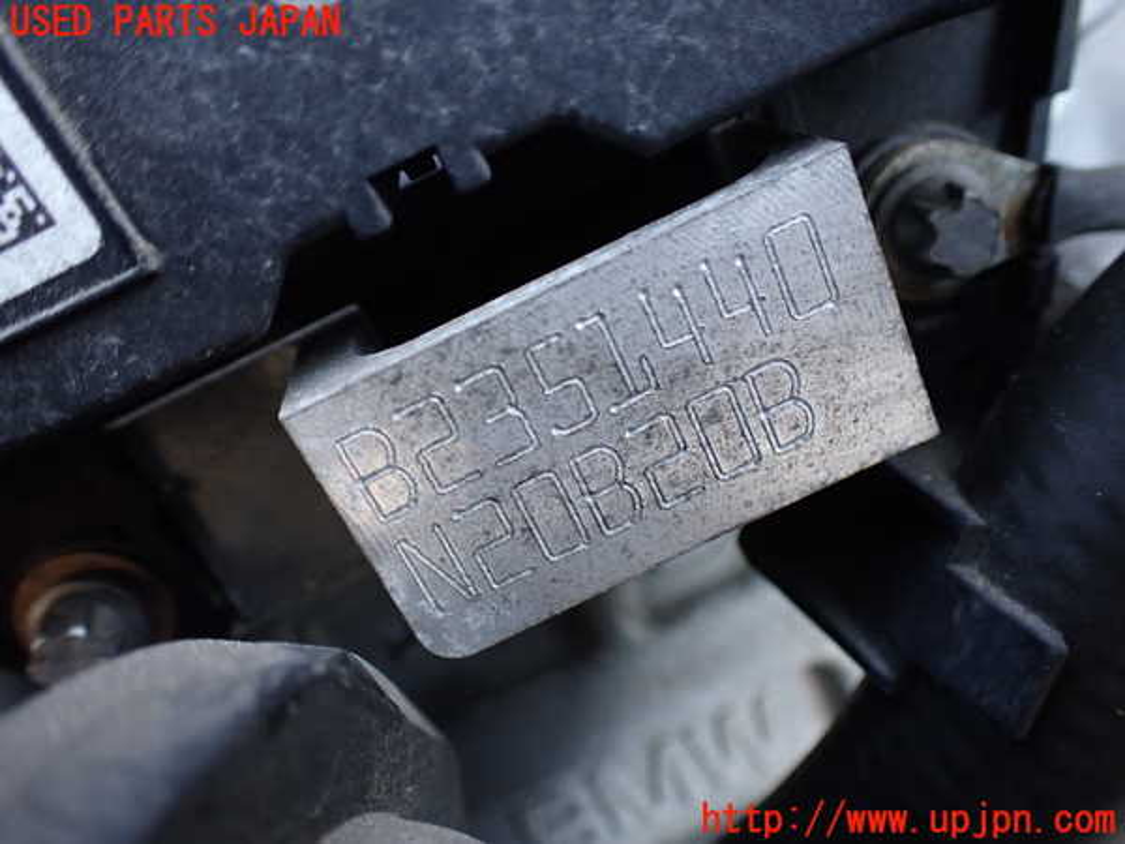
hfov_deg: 60.0
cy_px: 422
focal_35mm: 30
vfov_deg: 46.8
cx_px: 562
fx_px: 975
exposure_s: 1/125
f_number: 2.3
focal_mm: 5.4
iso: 250
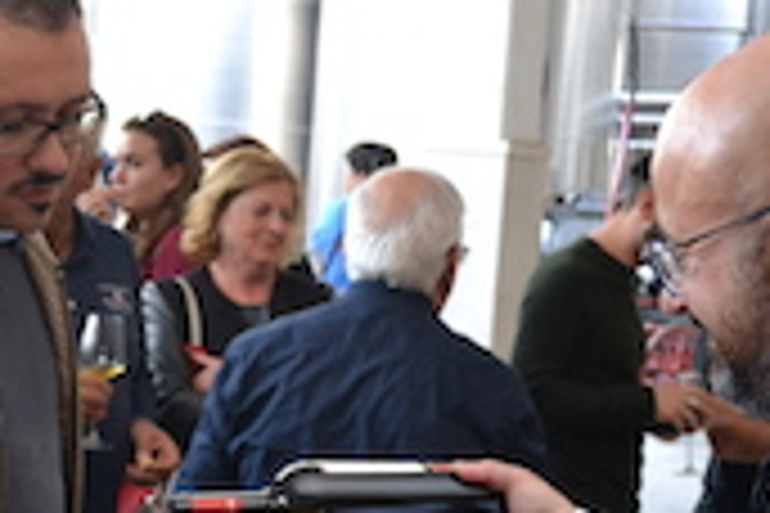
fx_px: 1946
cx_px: 171
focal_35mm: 91
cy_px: 461
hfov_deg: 22.1
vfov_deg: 14.9
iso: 1400
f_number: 4.2
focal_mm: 26
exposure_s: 1/60
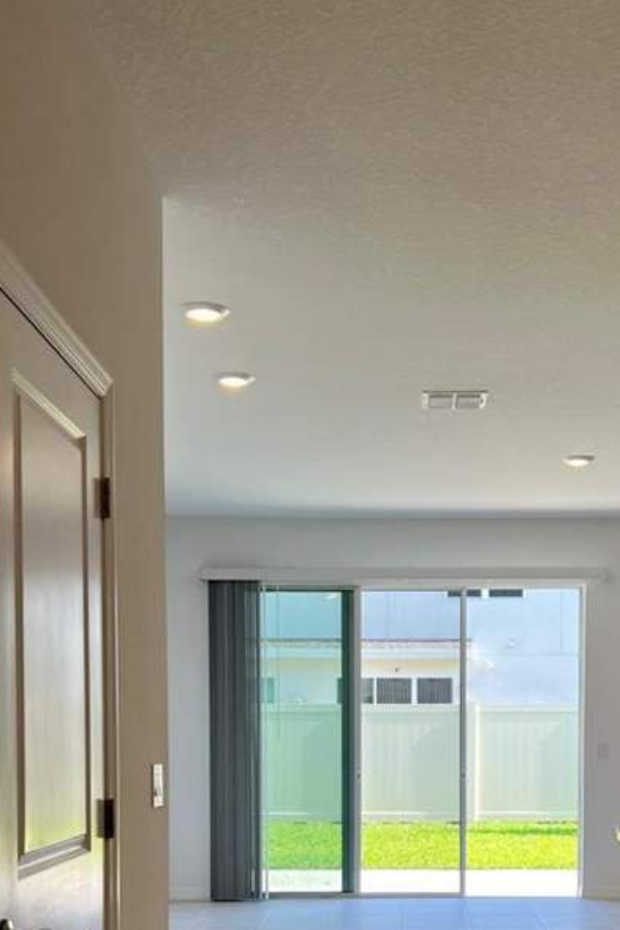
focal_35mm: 49
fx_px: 1266
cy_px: 770
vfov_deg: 38.5
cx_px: 408
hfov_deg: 27.4
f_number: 1.5
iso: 50
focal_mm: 5.7
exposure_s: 1/323
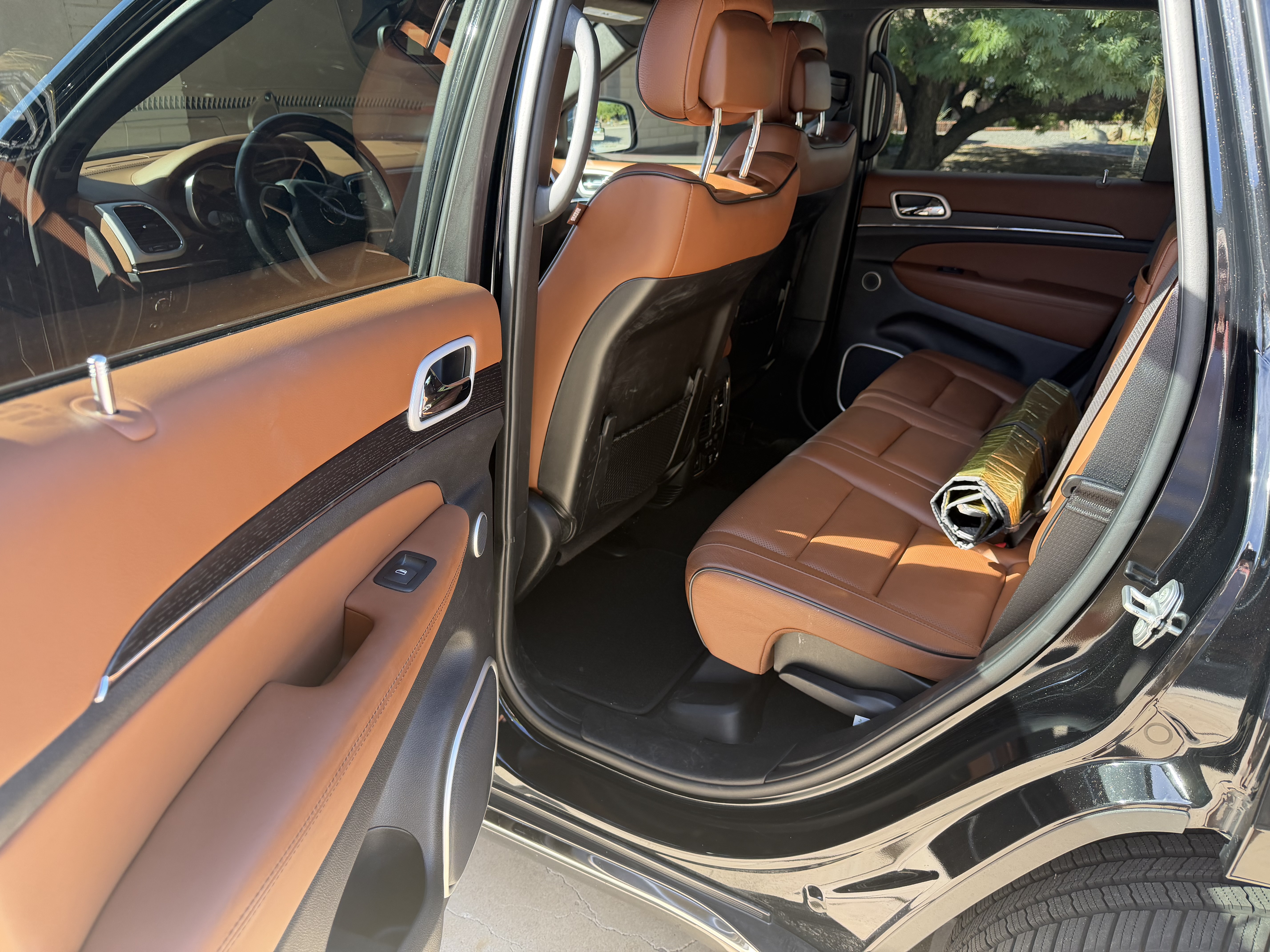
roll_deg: +0.0
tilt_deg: -22.8
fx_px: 881
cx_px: 635
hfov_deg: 71.6
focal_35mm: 24
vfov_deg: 56.8
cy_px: 476
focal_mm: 6.76
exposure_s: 1/207
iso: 125
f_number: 1.78
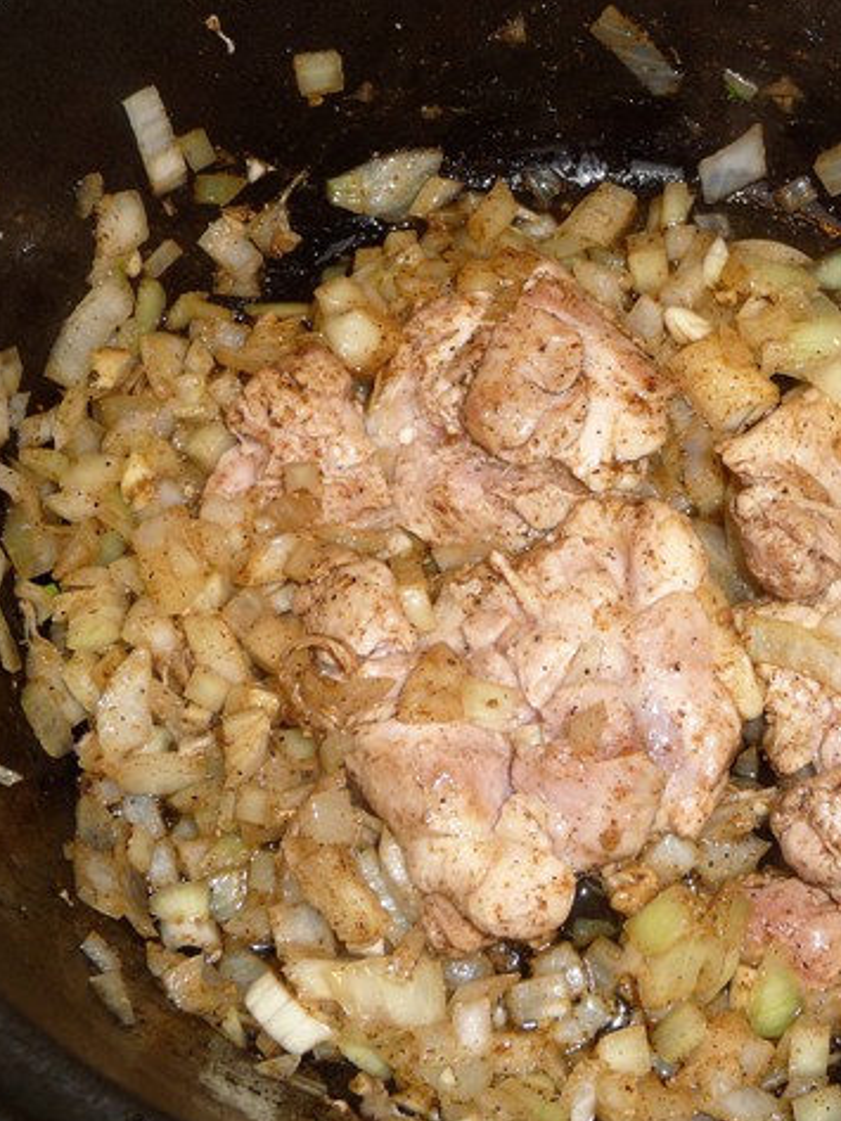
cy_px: 562
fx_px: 1489
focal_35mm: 46
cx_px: 616
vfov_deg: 41.2
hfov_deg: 31.1
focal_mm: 5.6
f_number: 3.6
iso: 100
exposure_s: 1/30
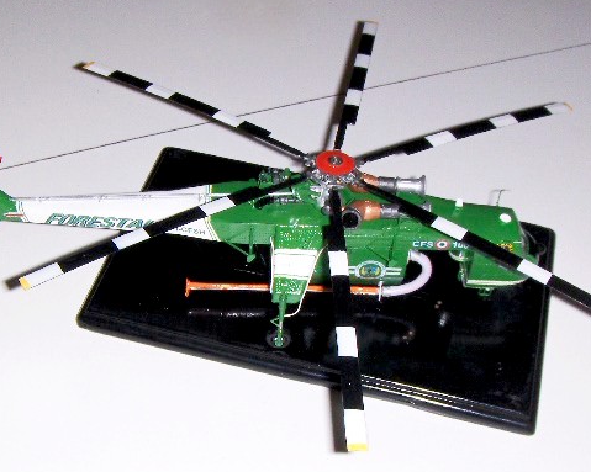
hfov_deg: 31.4
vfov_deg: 25.3
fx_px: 1049
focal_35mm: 60
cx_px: 268
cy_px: 283
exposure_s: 1/60
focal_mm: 7.4
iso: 100
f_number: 5.2
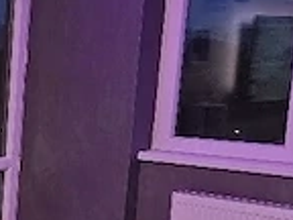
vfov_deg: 15.2
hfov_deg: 16.8
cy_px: 202
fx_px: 813
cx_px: -238
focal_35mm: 96
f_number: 1.7
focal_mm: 6.3
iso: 160
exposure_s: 1/101
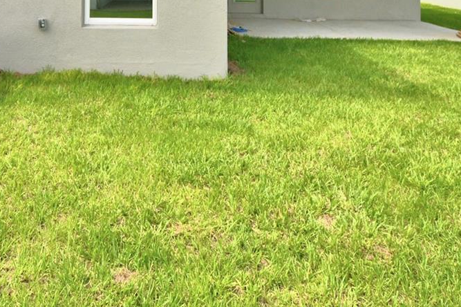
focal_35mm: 36
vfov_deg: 31.9
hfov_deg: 51.9
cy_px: -43
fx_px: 461
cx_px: 144
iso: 100
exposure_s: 1/1250
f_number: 4.5
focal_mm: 10
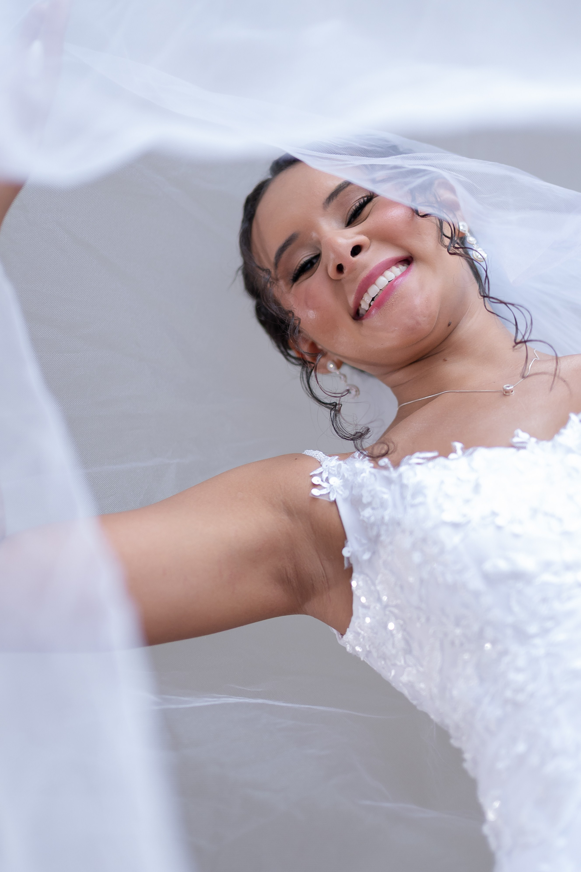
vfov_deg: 38.2
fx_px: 1259
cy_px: 436
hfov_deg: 26.0
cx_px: 290
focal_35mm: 52
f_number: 1.6
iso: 640
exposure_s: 1/640
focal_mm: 35
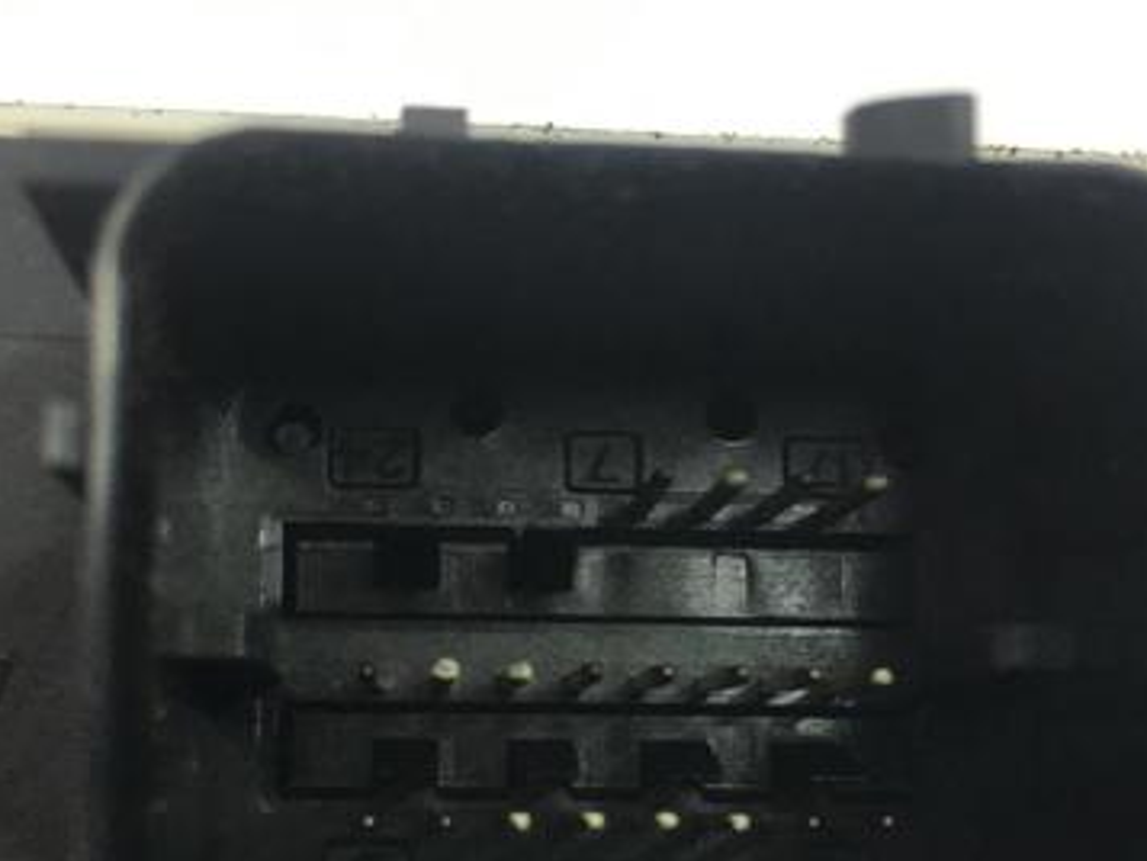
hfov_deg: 36.8
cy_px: 633
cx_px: 604
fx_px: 1724
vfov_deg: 27.7
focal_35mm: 52
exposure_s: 1/33
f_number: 2.2
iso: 40
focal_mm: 4.15
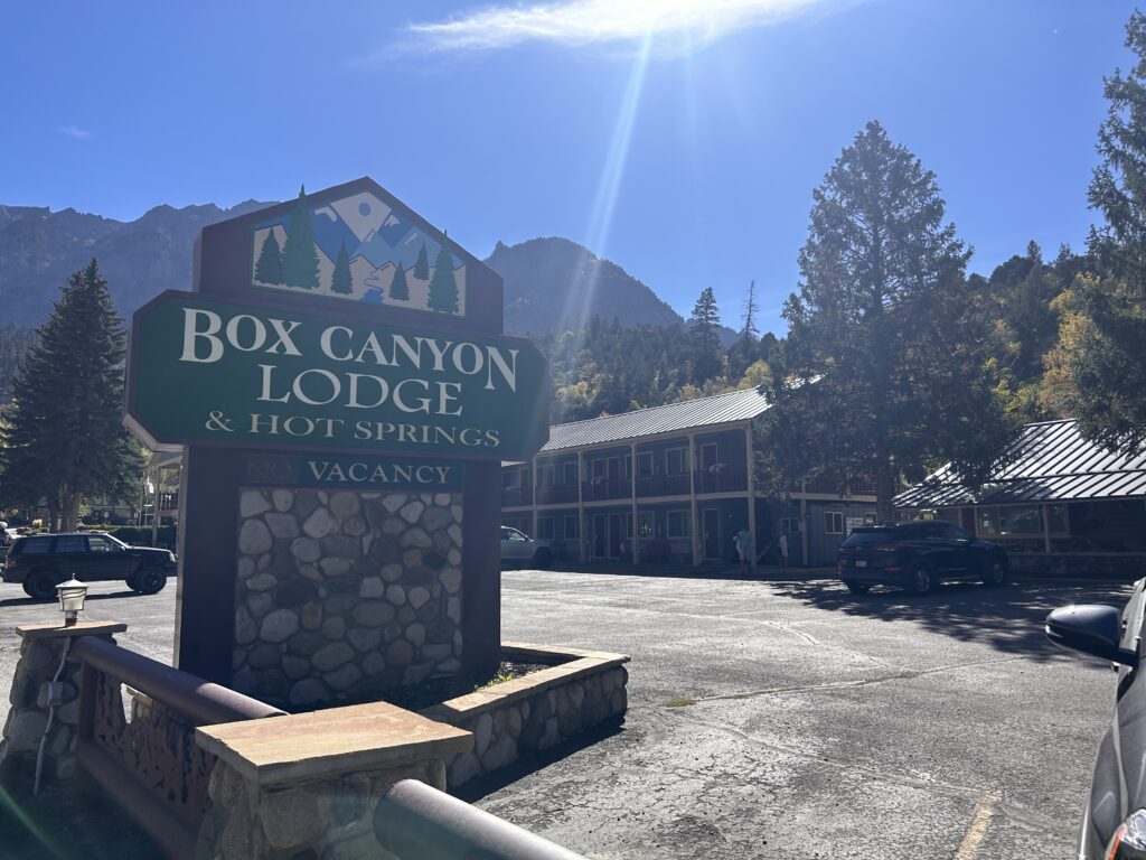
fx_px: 861
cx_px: 573
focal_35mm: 26
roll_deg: +0.0
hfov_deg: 67.3
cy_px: 430
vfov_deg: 53.1
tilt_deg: +6.9
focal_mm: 5.7
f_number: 1.5
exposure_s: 1/4831
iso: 50
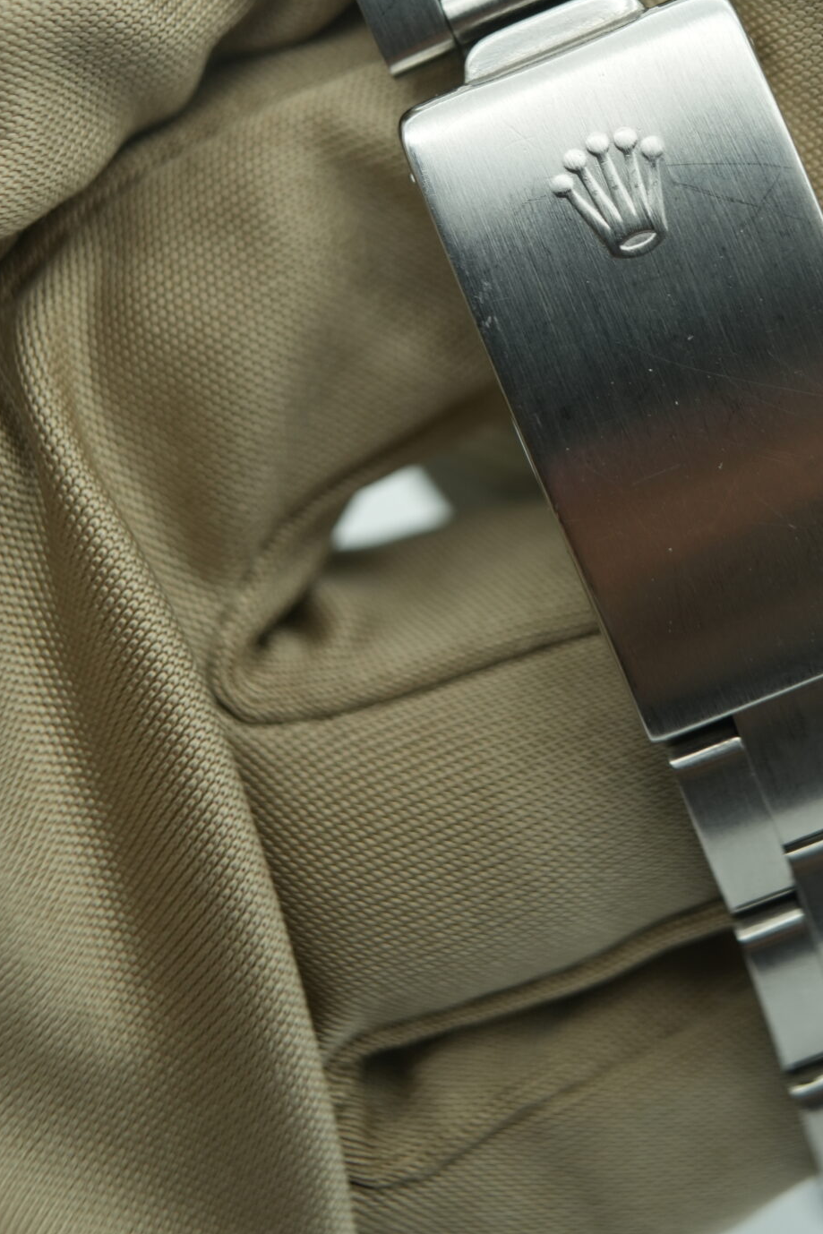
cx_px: 599
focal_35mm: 65
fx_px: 2228
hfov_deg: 20.8
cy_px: 232
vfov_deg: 30.2
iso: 400
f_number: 5
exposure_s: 1/250
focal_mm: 35
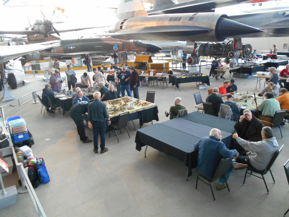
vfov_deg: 49.7
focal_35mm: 28
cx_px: 144
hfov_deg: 63.4
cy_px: 108
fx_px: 234
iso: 400
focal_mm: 5.1
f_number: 3.4
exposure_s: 1/30
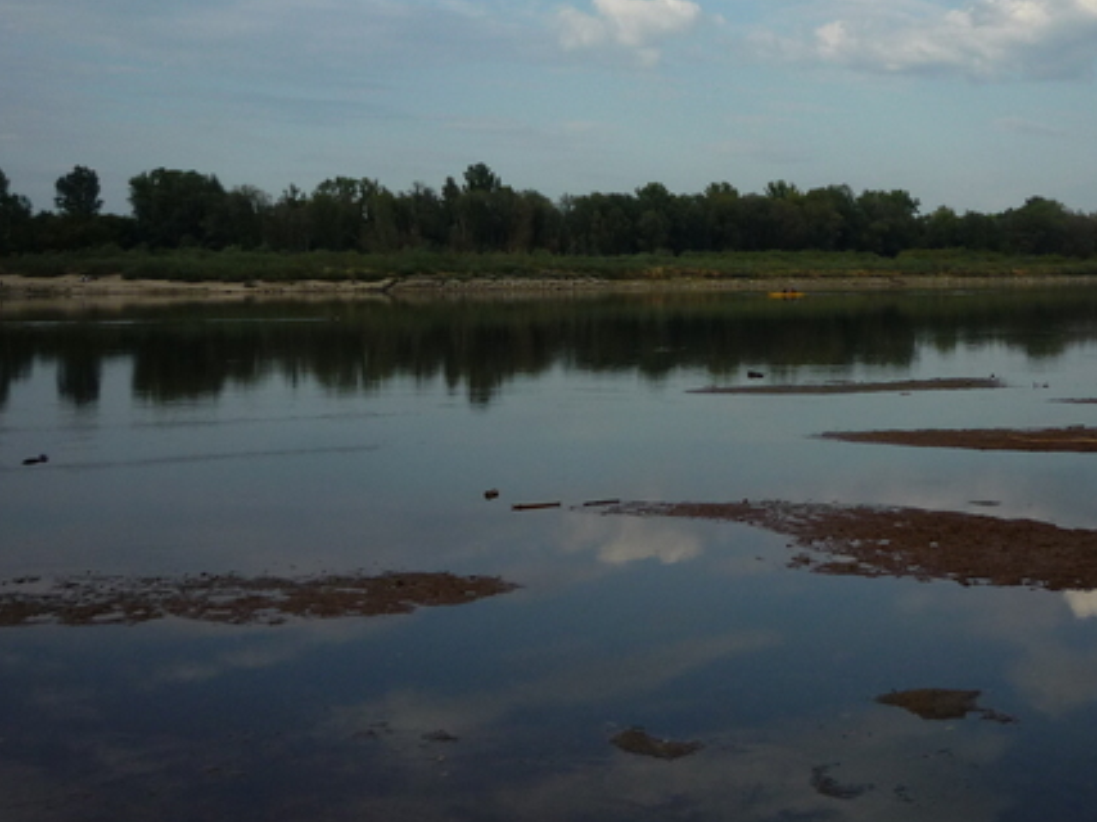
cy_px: 283
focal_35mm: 48
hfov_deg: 39.3
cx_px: 712
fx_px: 1521
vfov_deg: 30.1
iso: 100
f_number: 5
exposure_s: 1/400
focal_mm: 5.2
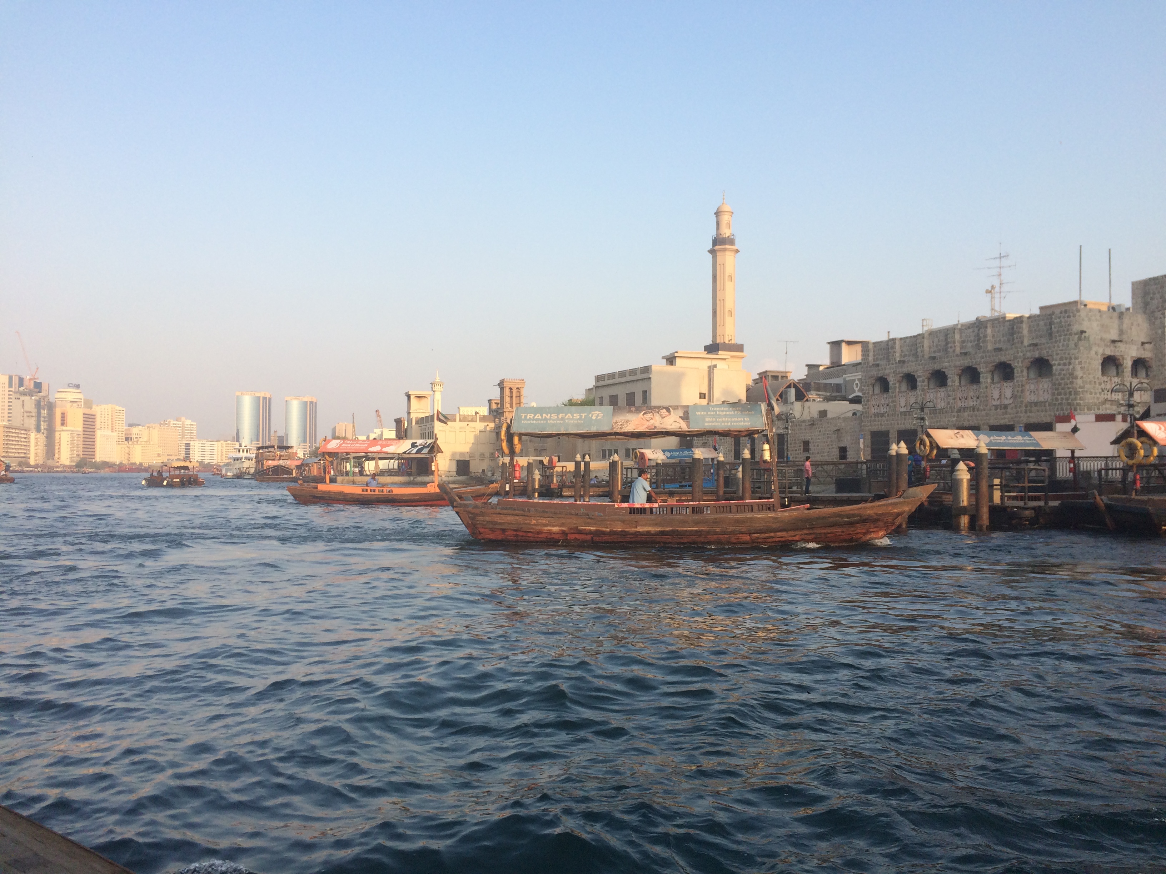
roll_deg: +0.7
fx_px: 977
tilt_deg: -0.2
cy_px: 437
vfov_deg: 48.2
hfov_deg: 61.7
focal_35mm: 29
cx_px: 583
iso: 32
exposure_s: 1/933
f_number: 2.2
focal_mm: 4.15
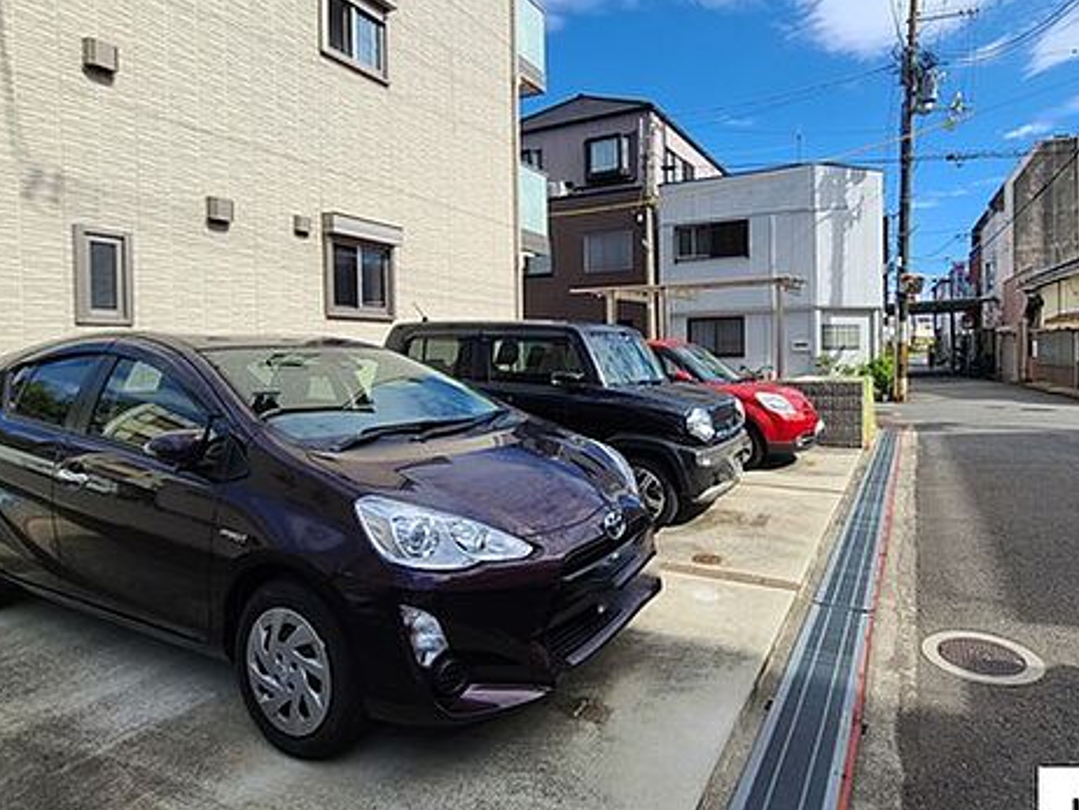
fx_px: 561
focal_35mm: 18
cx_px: 640
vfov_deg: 71.5
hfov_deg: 86.8
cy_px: 366
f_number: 2.2
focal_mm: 2.2
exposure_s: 1/1667
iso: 50
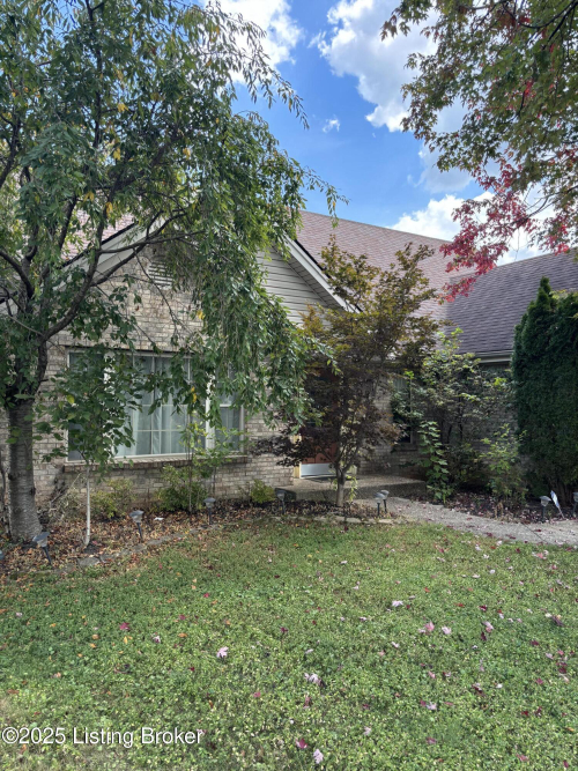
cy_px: 386
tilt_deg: +1.0
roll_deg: -0.5
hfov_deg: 53.0
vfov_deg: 67.3
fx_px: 579
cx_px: 289
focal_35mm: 26
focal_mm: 5.96
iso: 50
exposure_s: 1/295
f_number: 1.6
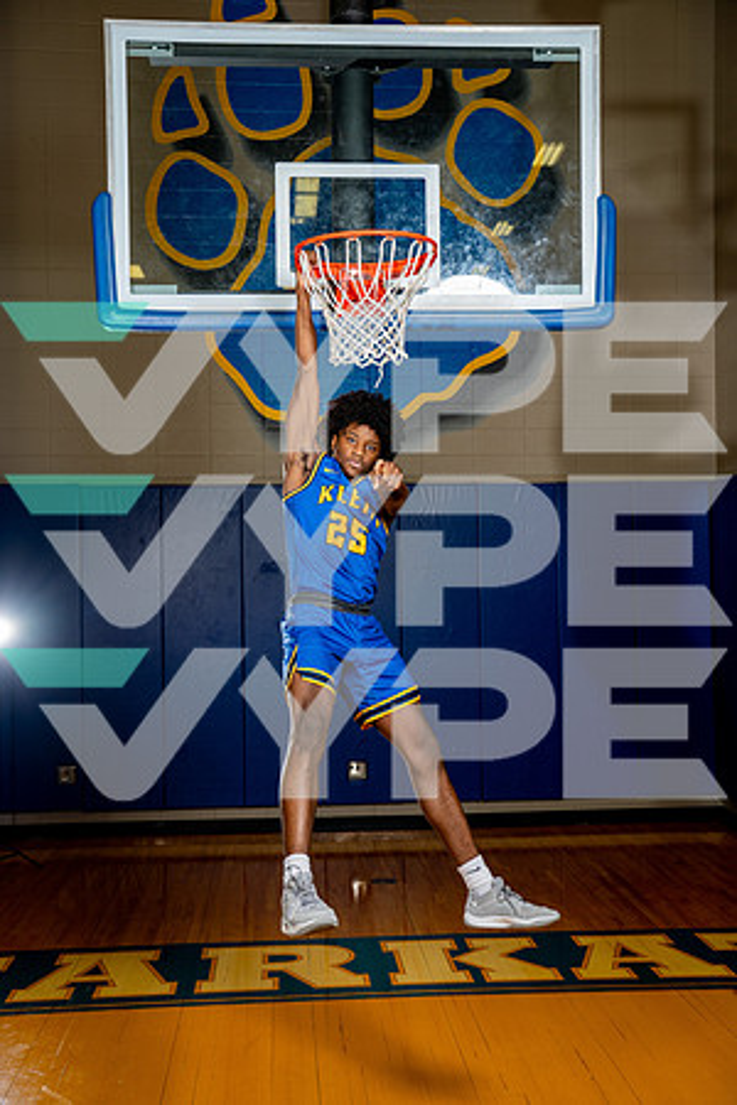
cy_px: 552
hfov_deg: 33.4
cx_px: 368
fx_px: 1228
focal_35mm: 40
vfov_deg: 48.5
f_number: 4
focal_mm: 40
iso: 160
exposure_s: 1/250
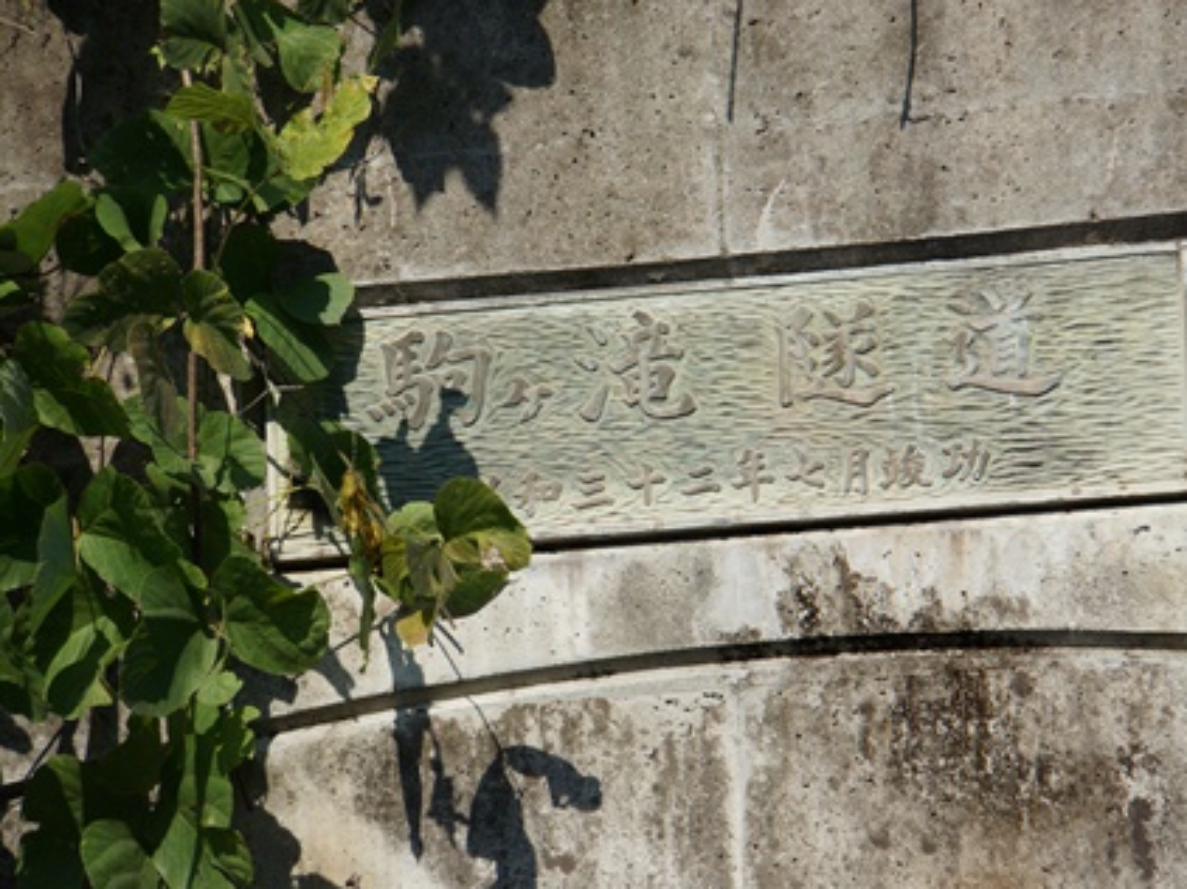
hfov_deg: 6.0
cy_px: 446
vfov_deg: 4.5
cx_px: 653
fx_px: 11241
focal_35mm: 328
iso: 100
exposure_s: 1/320
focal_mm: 200
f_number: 7.1
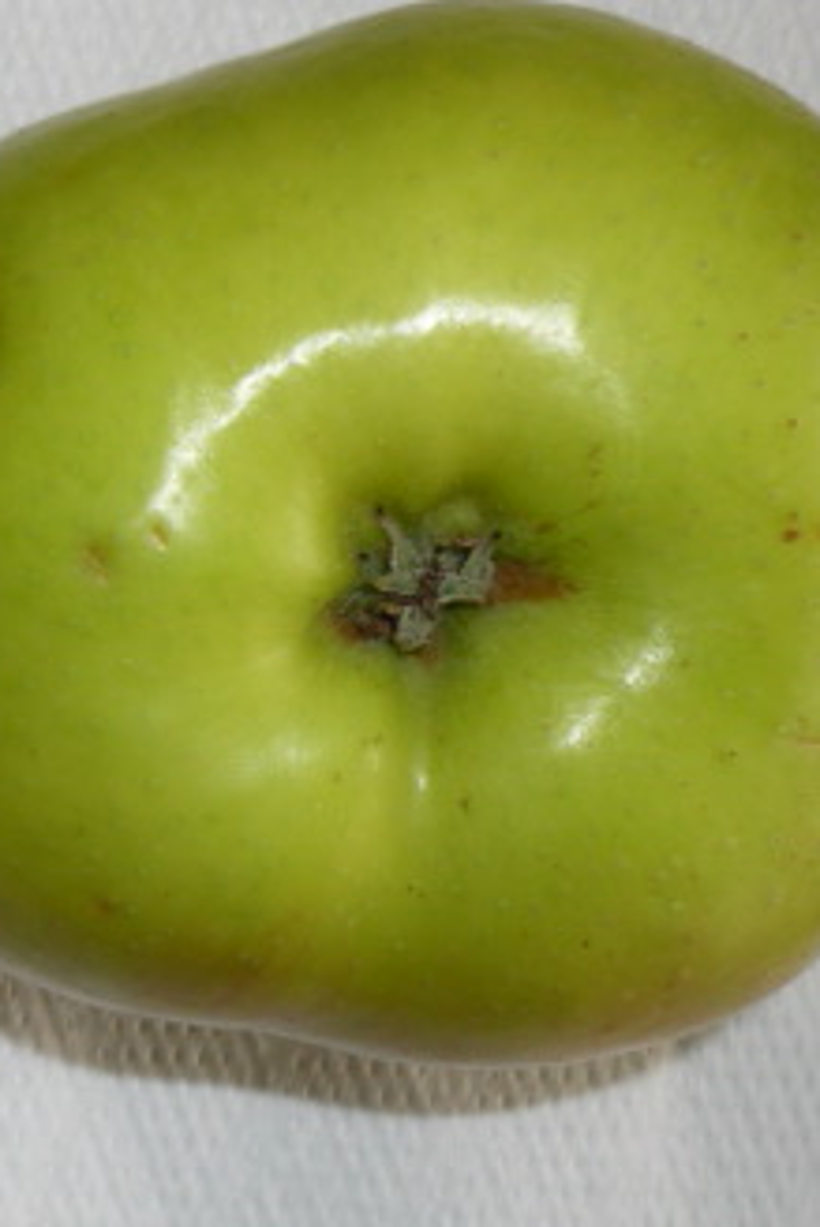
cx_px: -251
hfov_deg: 18.8
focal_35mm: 67
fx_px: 2287
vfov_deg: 30.1
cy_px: 658
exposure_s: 1/30
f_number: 2.8
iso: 100
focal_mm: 5.5
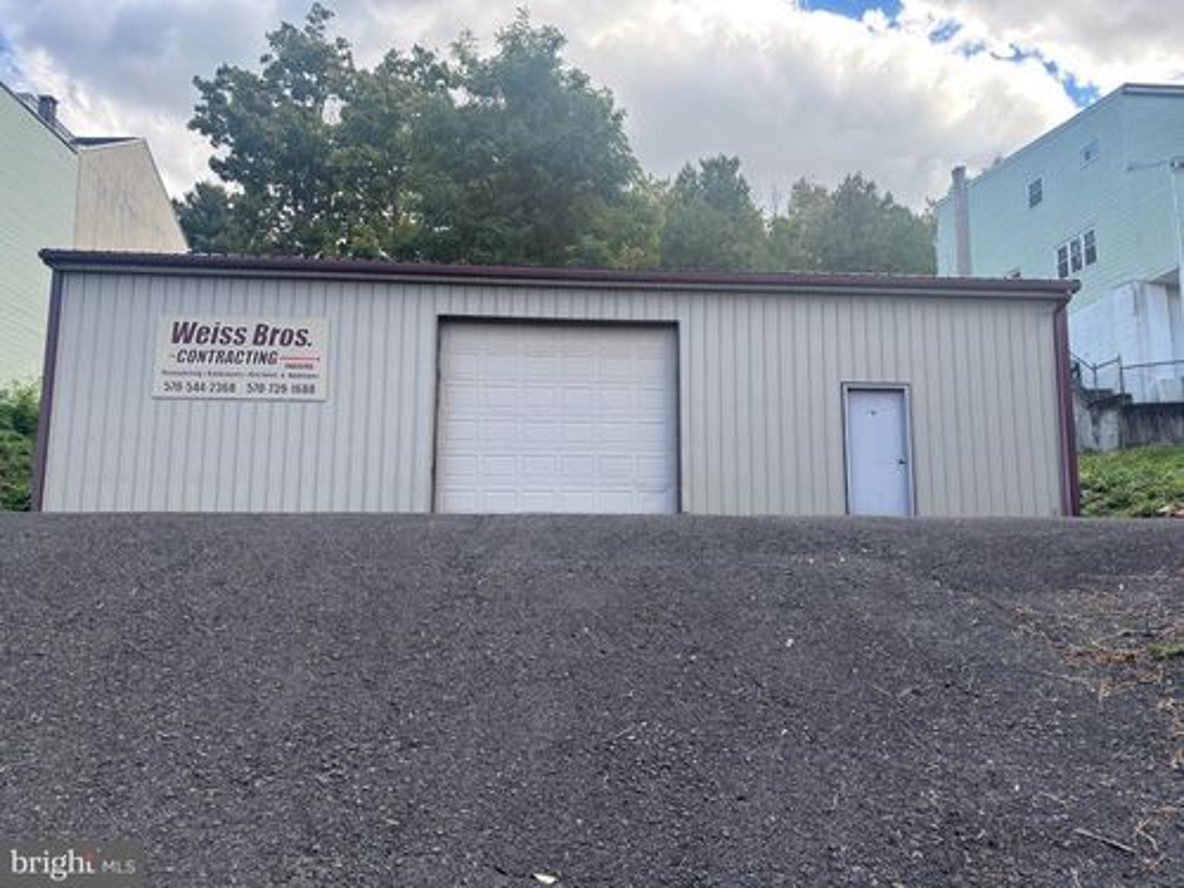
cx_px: 592
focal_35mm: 26
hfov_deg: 67.3
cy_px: 444
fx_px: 889
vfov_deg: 53.1
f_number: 1.6
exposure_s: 1/662
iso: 50
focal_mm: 5.96
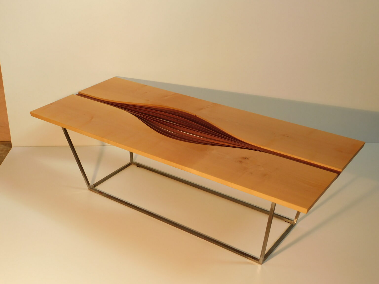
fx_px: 493
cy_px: 142
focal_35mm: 45
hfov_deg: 42.1
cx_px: 190
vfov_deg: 32.2
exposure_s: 1/60
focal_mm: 8
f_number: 3.7
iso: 125
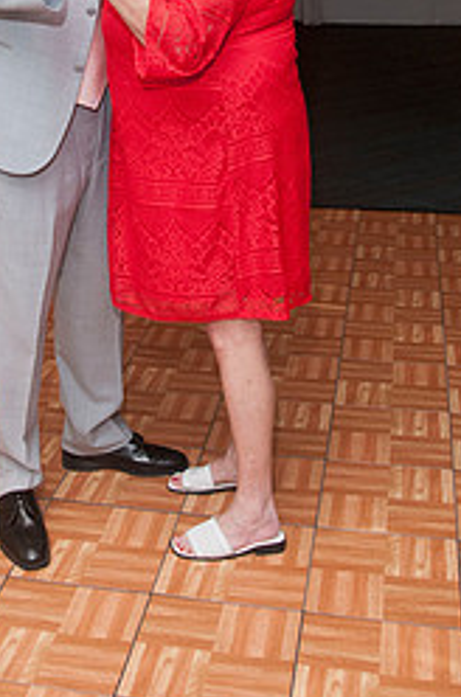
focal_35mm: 60
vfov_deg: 32.3
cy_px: 112
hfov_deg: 22.4
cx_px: 136
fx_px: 1159
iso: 800
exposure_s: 1/60
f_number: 5.6
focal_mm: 22
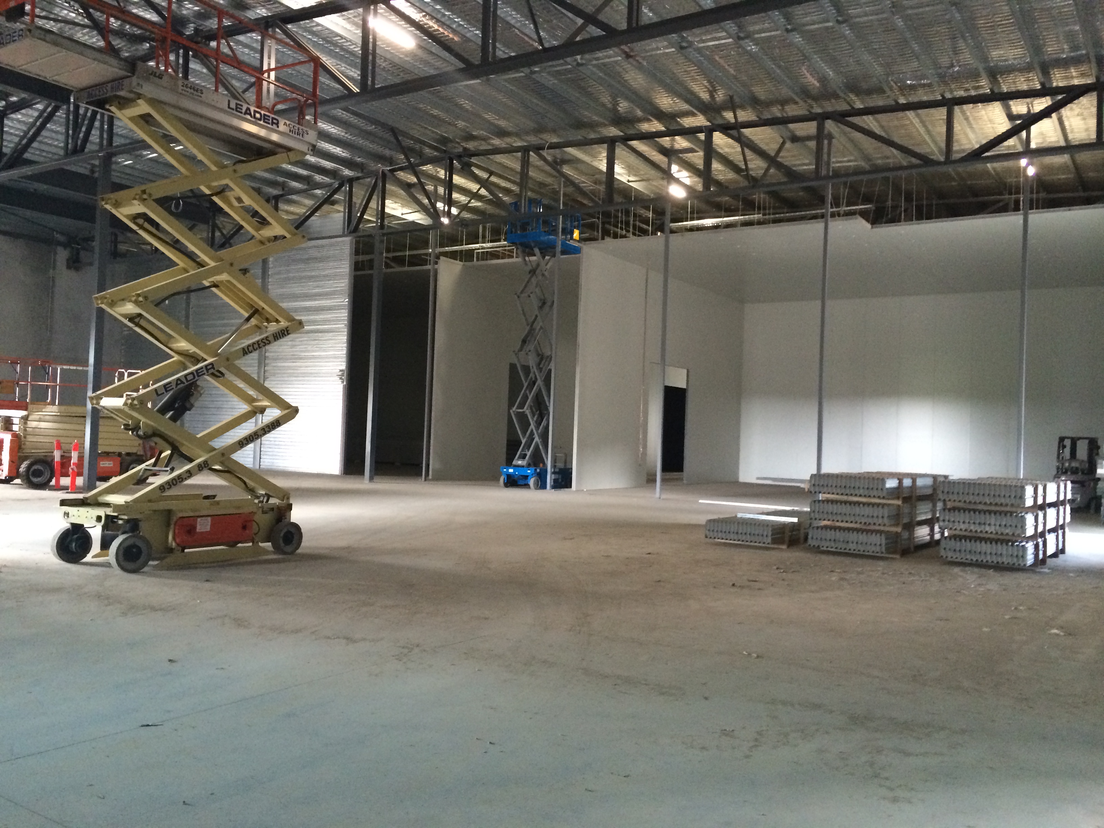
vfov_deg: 46.8
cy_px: 414
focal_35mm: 30
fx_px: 957
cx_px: 552
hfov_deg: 60.0
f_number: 2.2
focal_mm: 4.12
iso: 320
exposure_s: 1/24
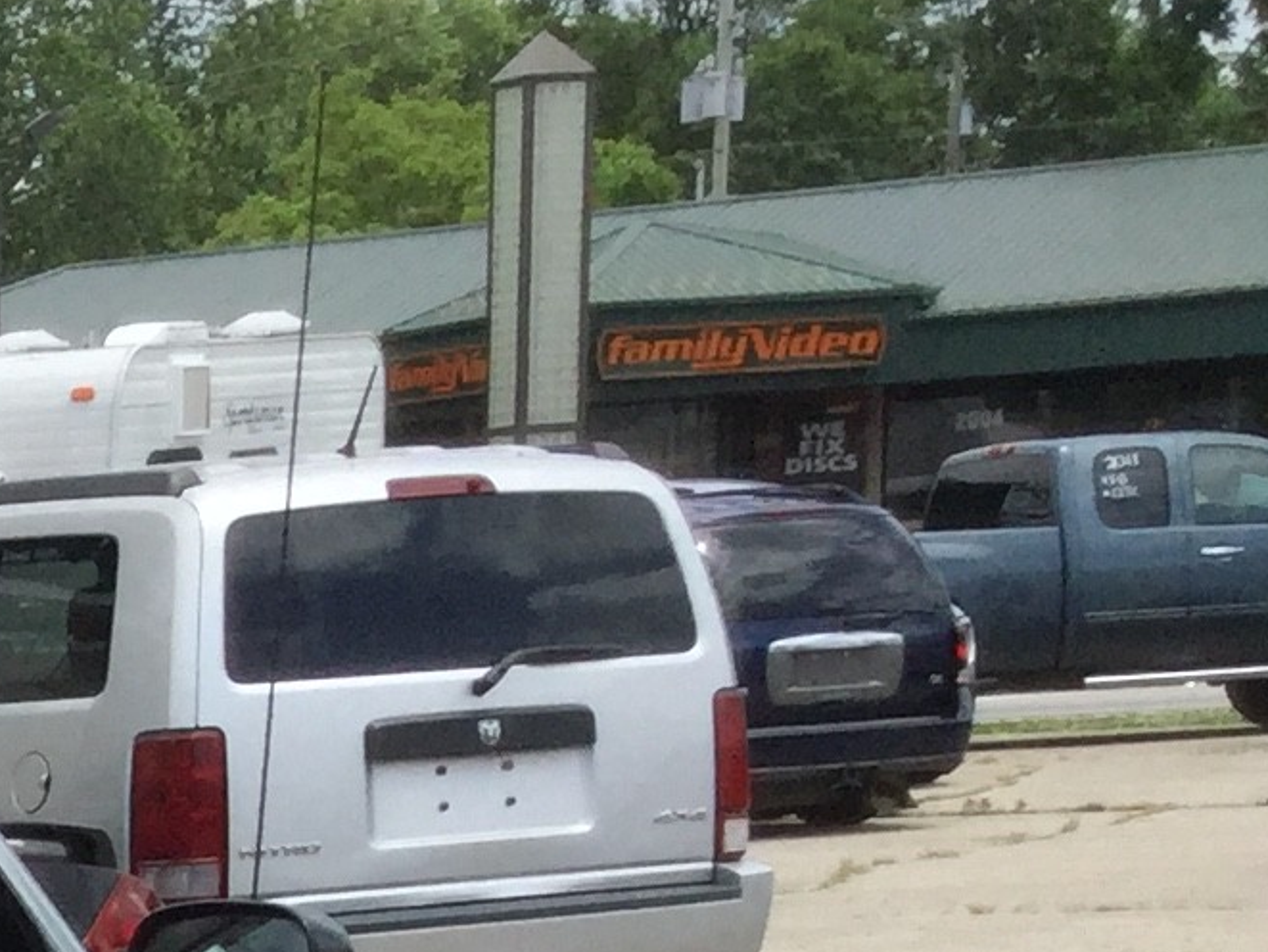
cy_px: 1994
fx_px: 5605
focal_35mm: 153
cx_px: -1732
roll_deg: +3.5
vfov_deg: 9.0
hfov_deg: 11.0
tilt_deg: -12.2
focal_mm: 3.3
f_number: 2.4
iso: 25
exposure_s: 1/1381
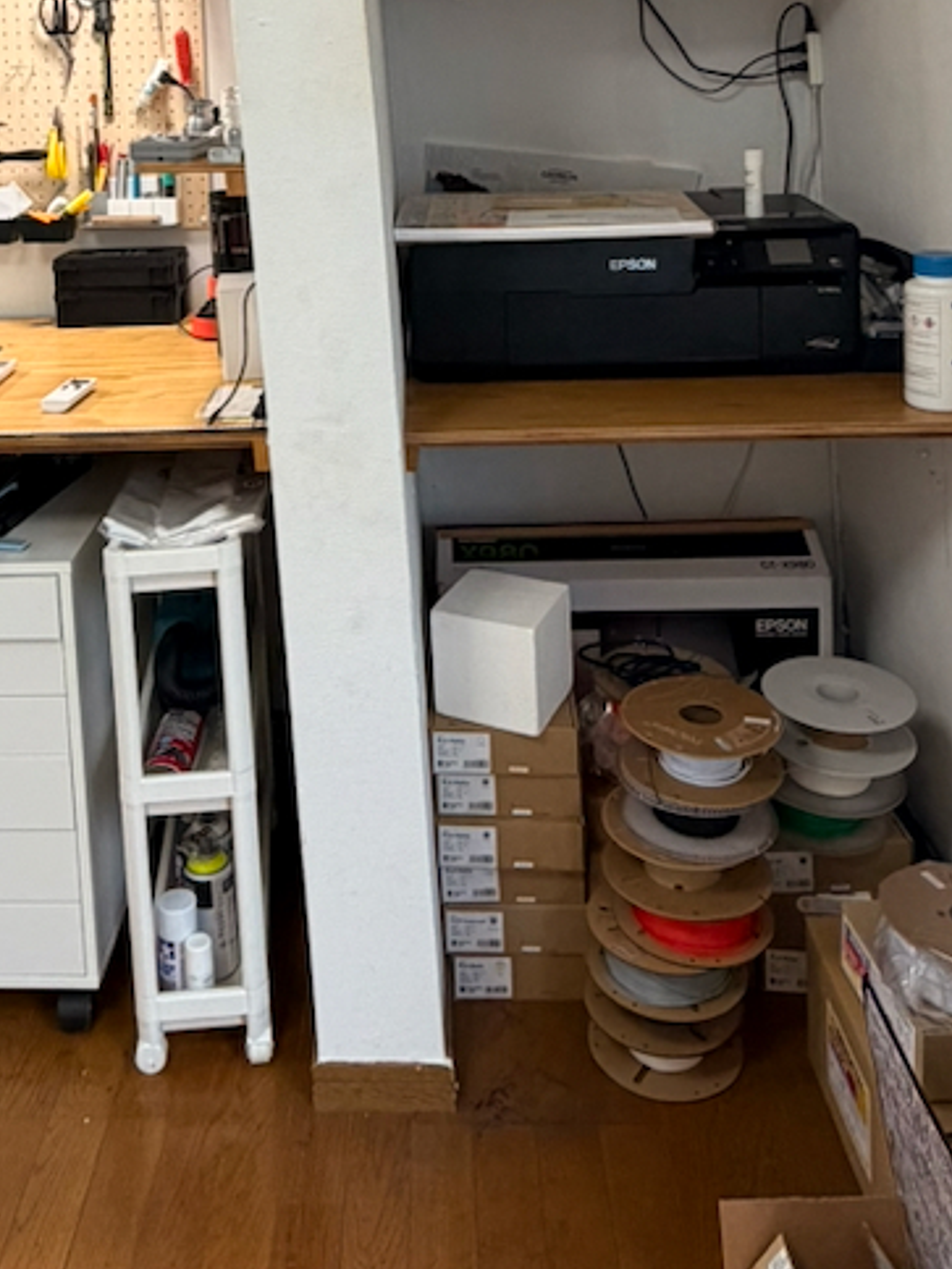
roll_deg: +1.5
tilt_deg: -4.8
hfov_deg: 38.4
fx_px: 1357
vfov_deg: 45.8
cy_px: 149
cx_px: 357
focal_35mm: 37
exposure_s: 1/100
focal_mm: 2.22
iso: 200
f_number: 2.2
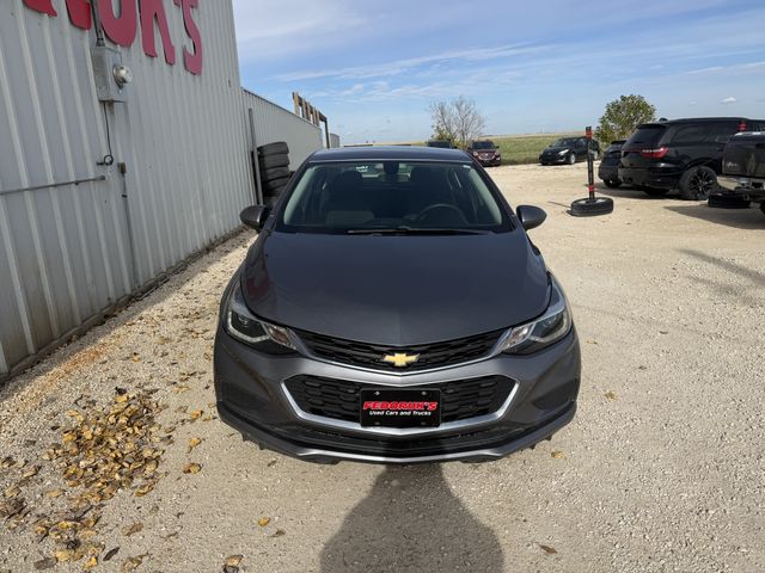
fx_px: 530
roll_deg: +3.1
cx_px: 382
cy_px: 286
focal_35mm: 24
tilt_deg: -13.7
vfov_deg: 56.8
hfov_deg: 71.6
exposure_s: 1/6711
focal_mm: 6.76
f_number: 1.78
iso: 80
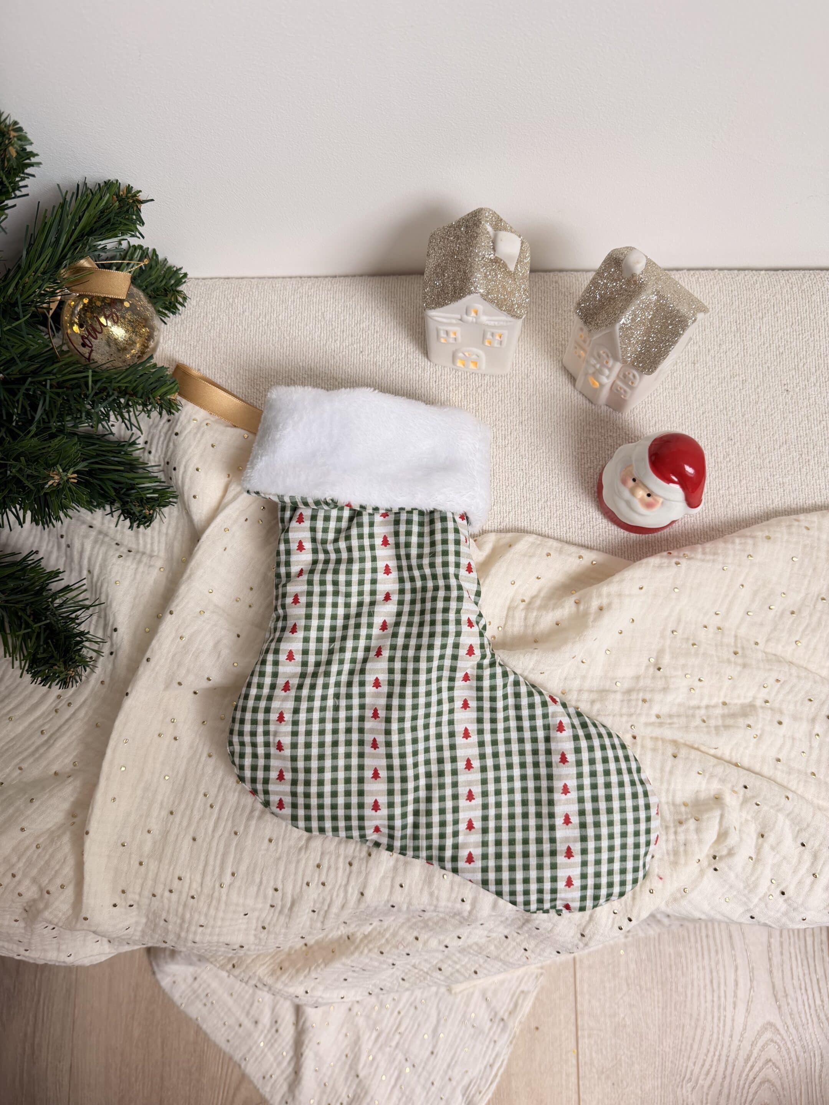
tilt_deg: -79.5
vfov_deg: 71.6
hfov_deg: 56.8
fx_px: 766
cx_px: 414
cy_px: 552
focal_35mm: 24
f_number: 1.78
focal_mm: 6.76
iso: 125
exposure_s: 1/121
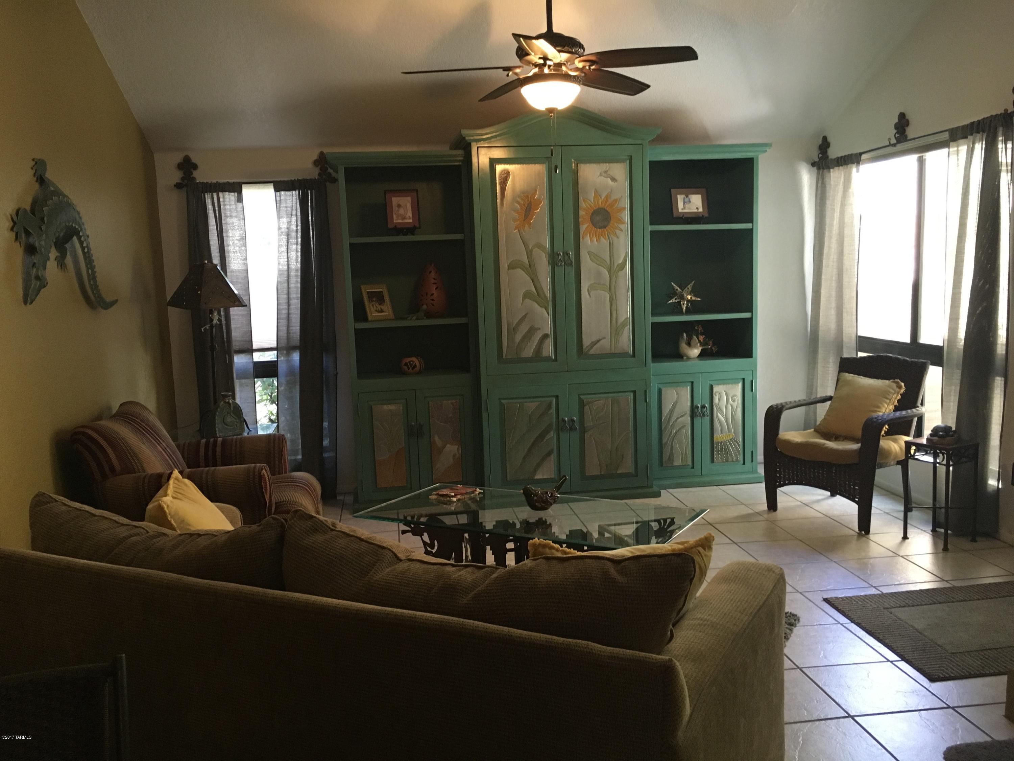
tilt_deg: -8.3
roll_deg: +1.8
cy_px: 380
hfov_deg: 61.7
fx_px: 849
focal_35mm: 29
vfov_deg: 48.2
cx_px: 507
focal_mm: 4.15
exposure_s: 1/30
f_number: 2.2
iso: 125
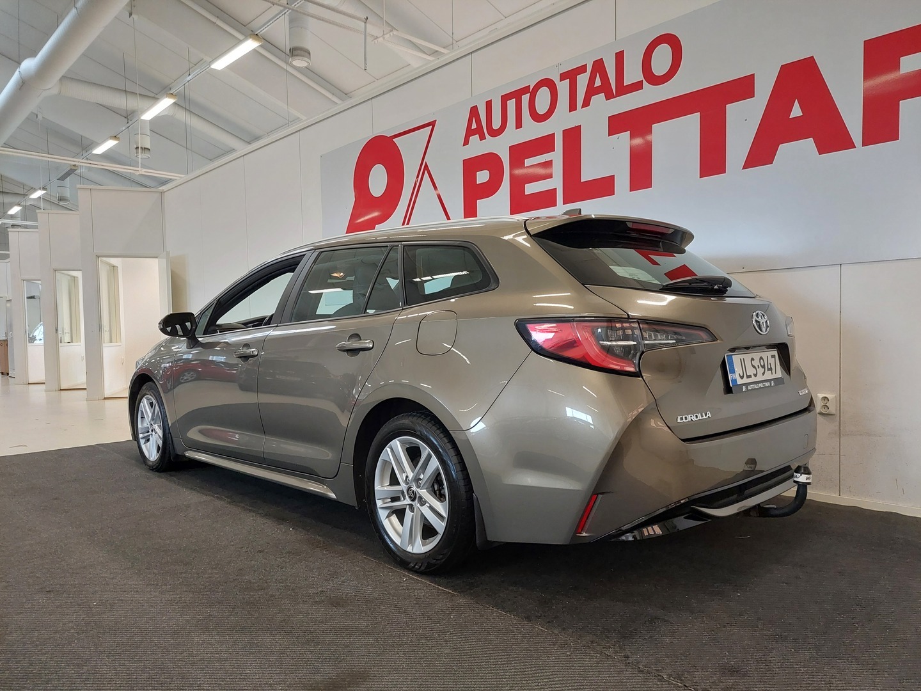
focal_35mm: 25
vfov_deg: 54.9
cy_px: 346
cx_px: 460
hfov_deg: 69.4
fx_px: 665
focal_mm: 5.23
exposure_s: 1/50
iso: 200
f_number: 1.8
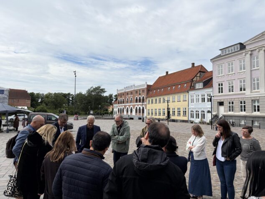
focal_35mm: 26
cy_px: 100
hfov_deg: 67.3
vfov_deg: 53.1
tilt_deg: +3.7
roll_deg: -0.1
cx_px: 132
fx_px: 199
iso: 64
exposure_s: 1/6993
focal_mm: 5.96
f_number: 1.6
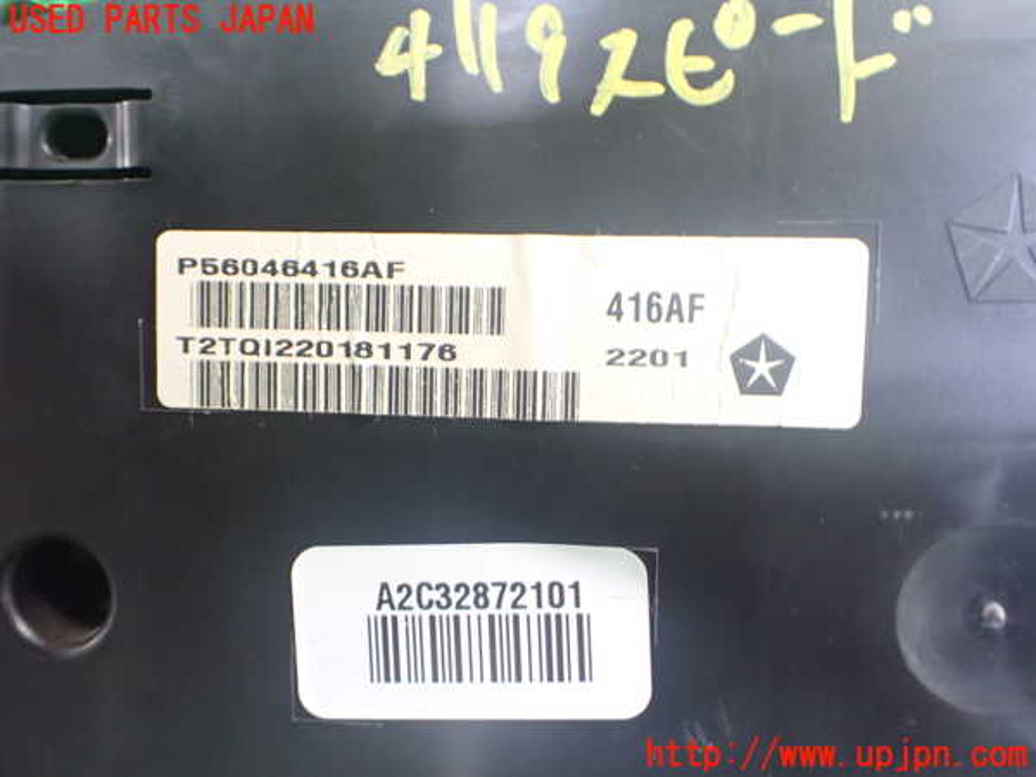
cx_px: 518
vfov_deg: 46.8
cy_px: 388
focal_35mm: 30
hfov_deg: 60.0
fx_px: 898
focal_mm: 5.4
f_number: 2.3
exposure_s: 1/30
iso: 800
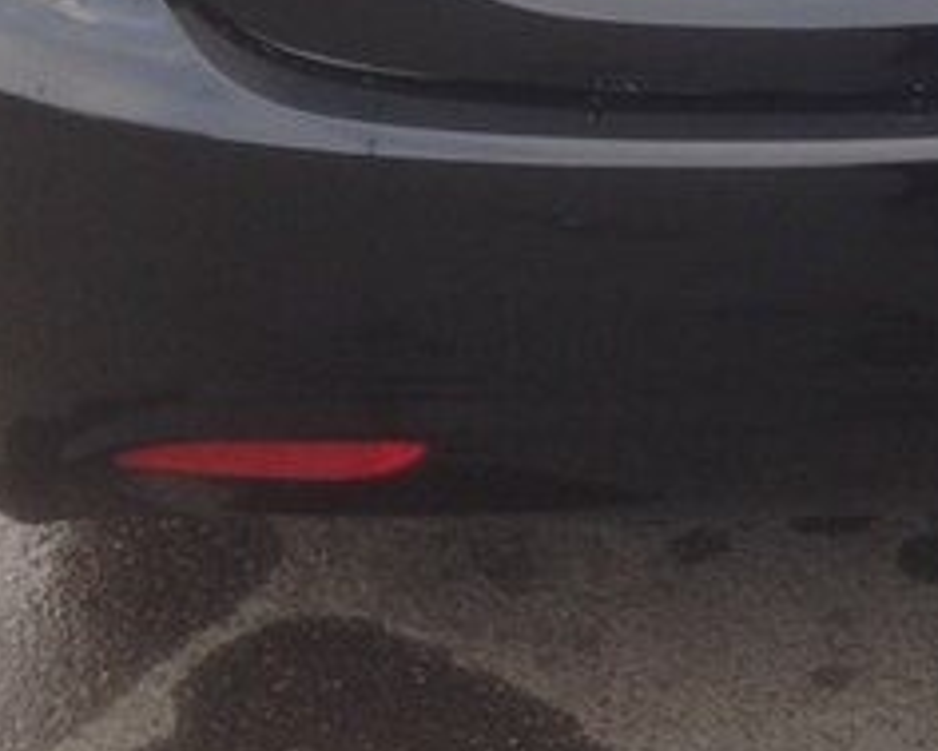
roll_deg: -1.5
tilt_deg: -17.7
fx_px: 2500
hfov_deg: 20.3
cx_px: 1037
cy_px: -153
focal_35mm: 90
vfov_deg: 16.4
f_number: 2.4
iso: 50
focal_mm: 4.12
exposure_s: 1/60
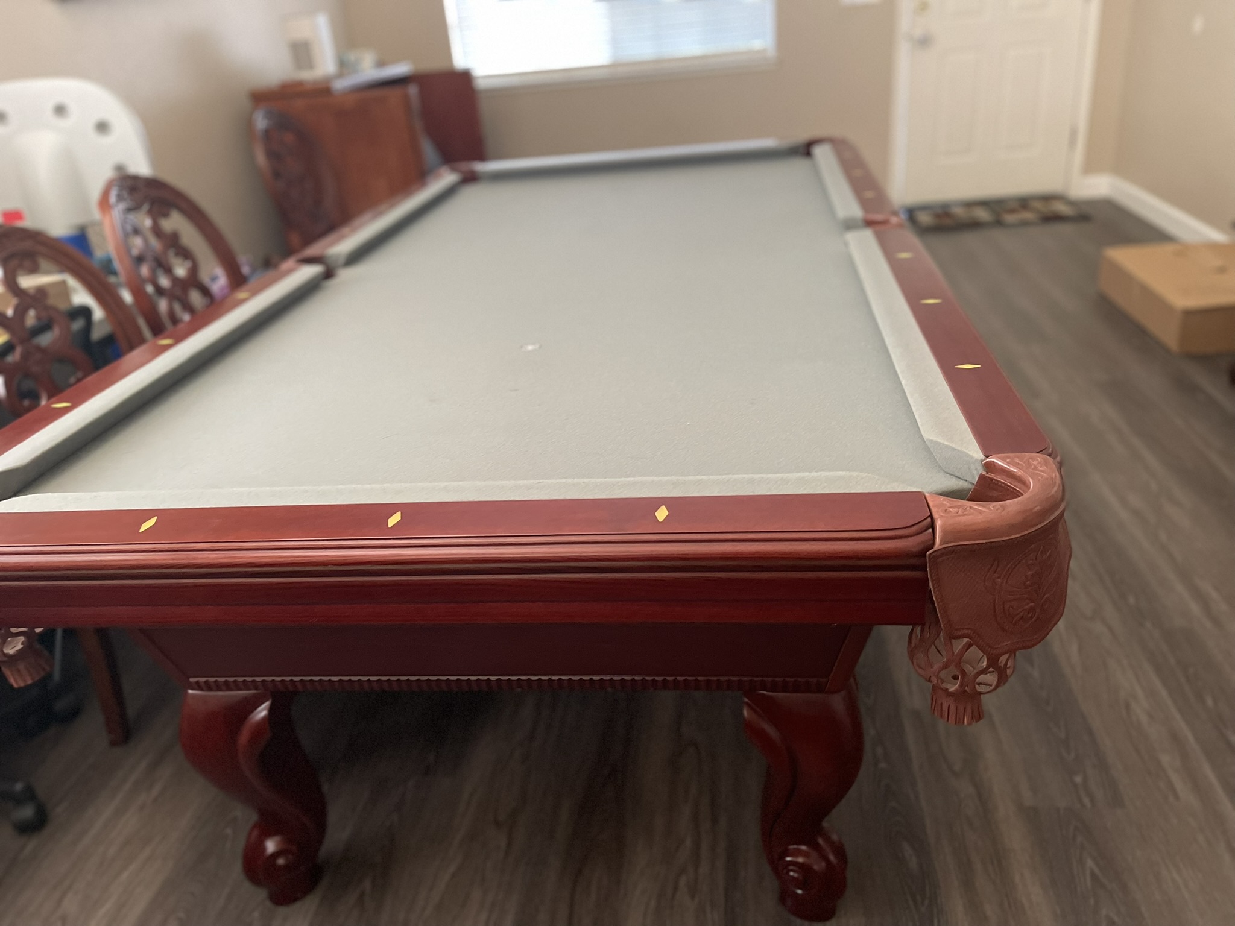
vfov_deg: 53.1
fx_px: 928
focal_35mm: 26
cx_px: 618
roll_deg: +4.8
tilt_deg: -26.9
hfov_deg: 67.3
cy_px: 463
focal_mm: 5.1
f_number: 1.6
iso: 500
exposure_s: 1/40
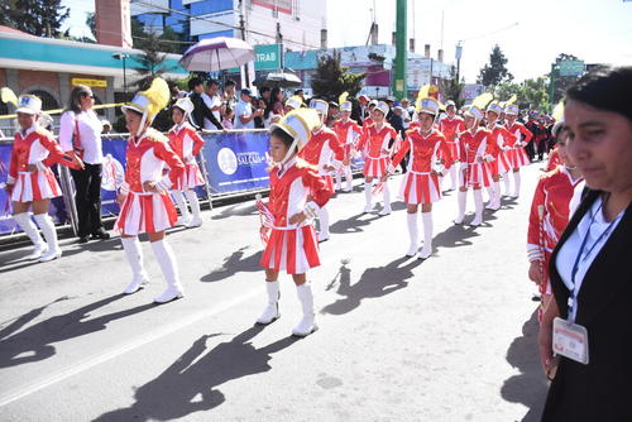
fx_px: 474
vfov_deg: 48.0
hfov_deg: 67.4
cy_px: 211
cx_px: 316
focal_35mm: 27
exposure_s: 1/5000
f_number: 4
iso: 1600
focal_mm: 18
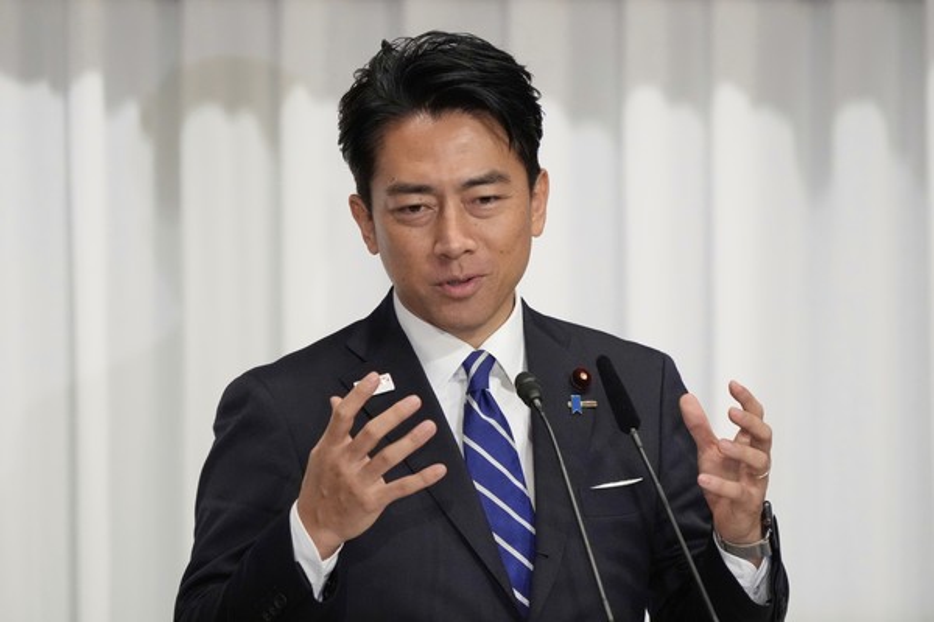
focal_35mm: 768
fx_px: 19924
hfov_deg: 2.7
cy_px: 311
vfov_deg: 1.8
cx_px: 467
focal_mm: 512
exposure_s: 1/250
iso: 6400
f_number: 6.3
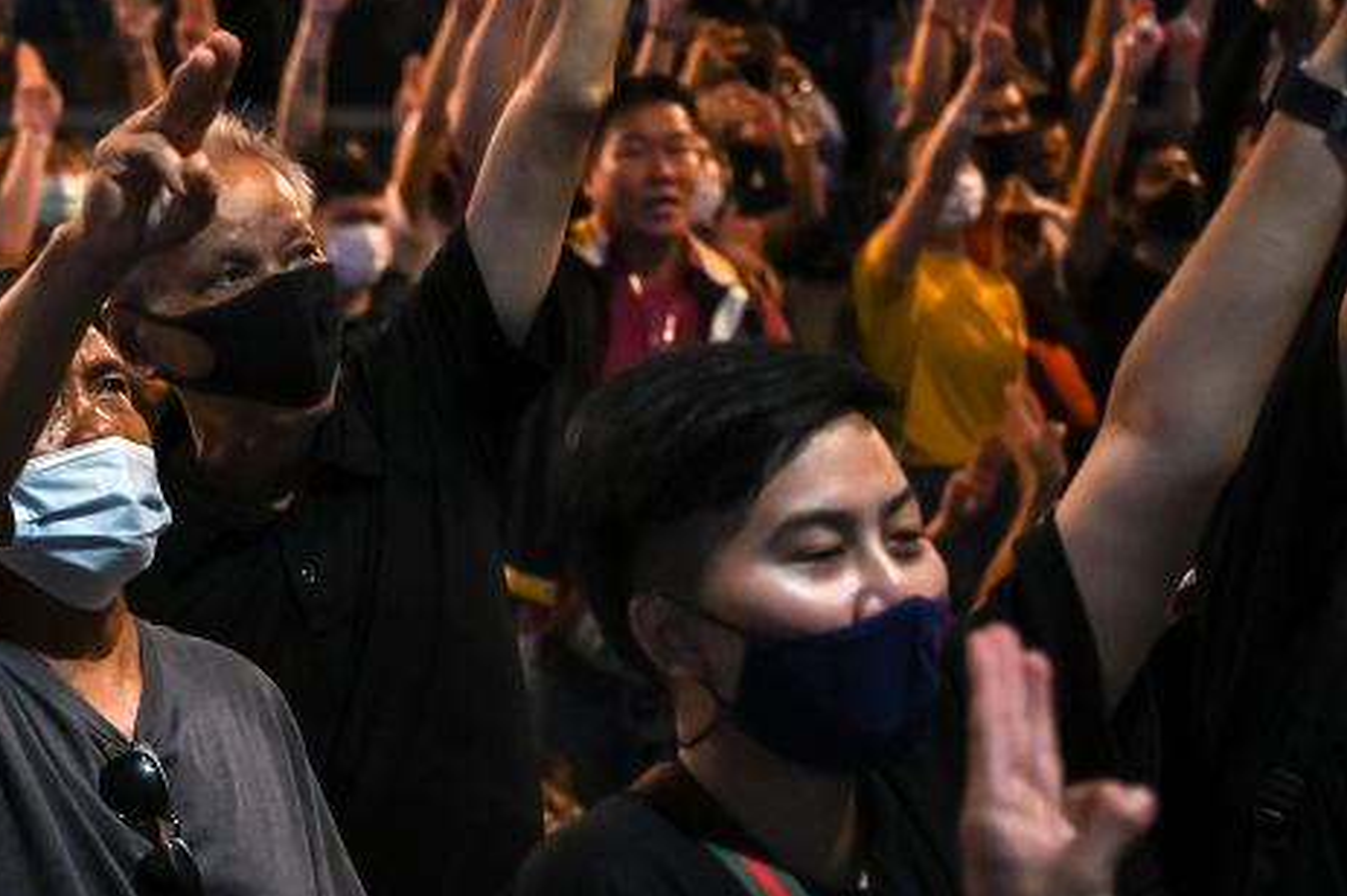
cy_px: 423
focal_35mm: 135
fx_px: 5048
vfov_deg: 10.1
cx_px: 186
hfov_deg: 15.1
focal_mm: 61
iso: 1600
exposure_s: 1/50
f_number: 4
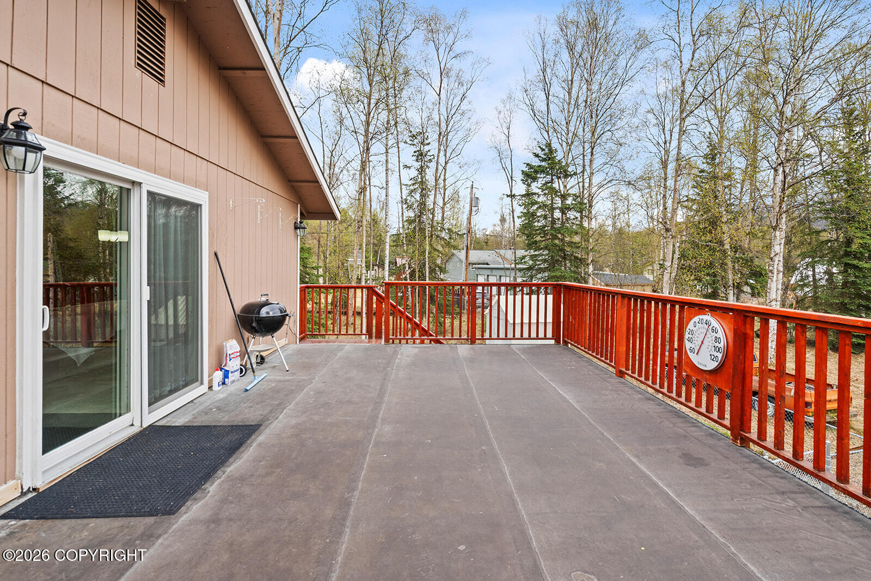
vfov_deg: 73.8
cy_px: 290
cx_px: 436
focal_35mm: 16
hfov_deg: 96.7
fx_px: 387
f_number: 9
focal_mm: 16
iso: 200
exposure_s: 1/20
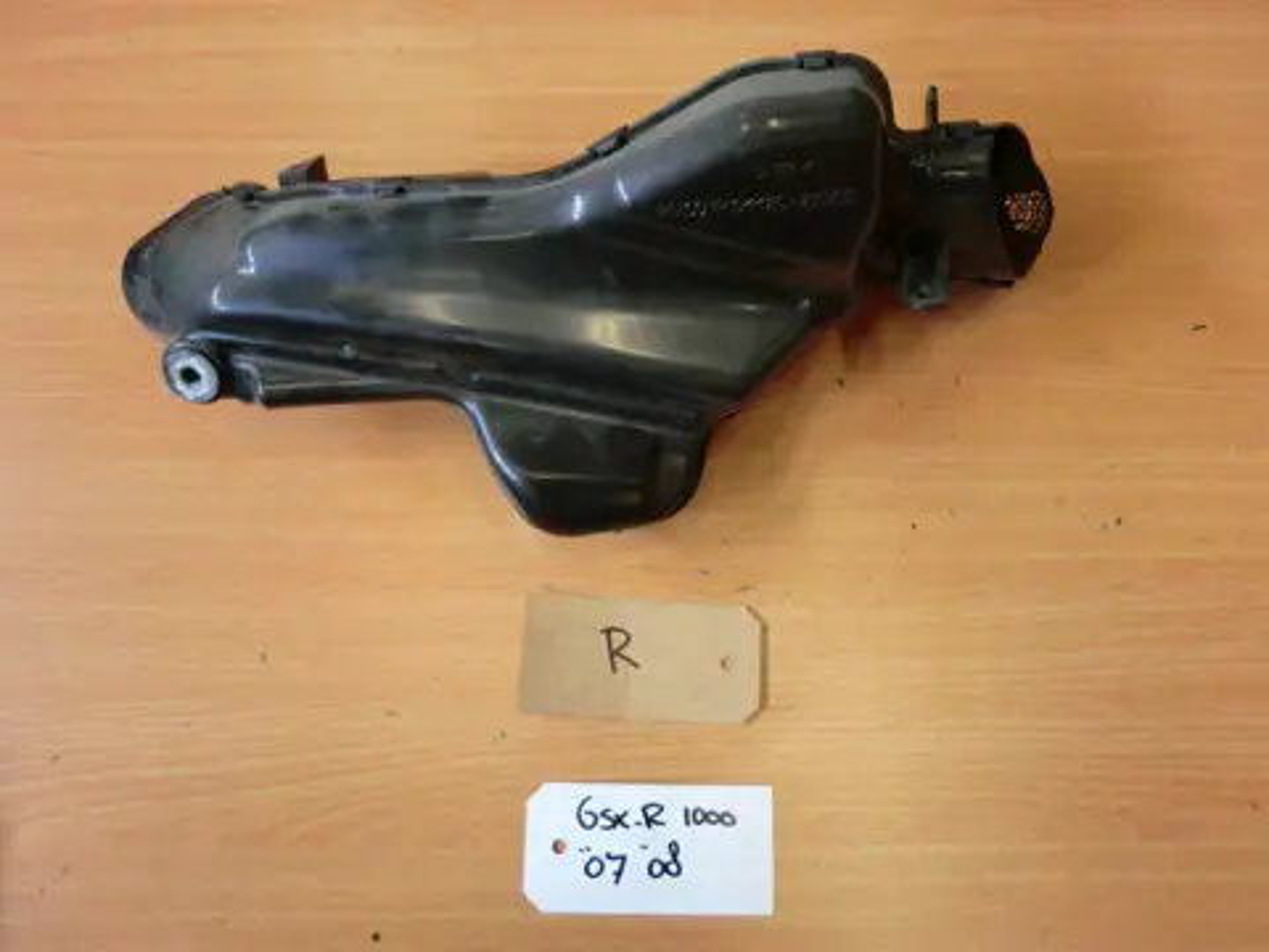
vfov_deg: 51.4
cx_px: 634
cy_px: 476
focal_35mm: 27
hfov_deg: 65.3
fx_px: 990
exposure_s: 1/60
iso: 200
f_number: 3.2
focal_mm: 4.9
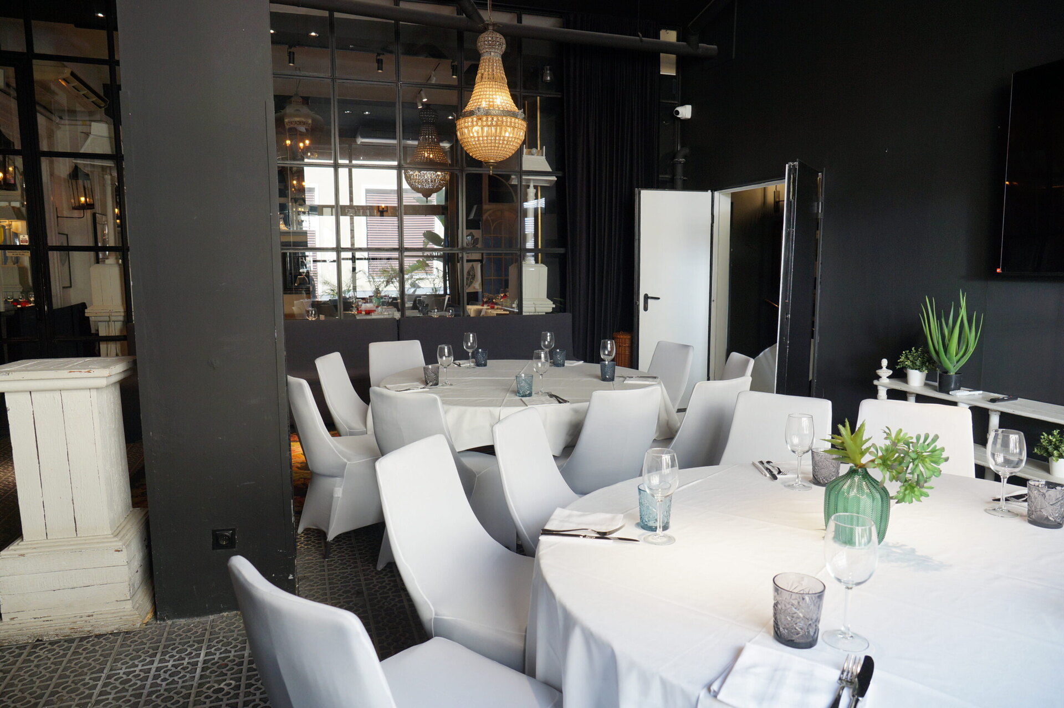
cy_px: 354
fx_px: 709
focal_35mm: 24
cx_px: 532
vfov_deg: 53.1
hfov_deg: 73.8
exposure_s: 1/60
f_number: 4
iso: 250
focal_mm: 16
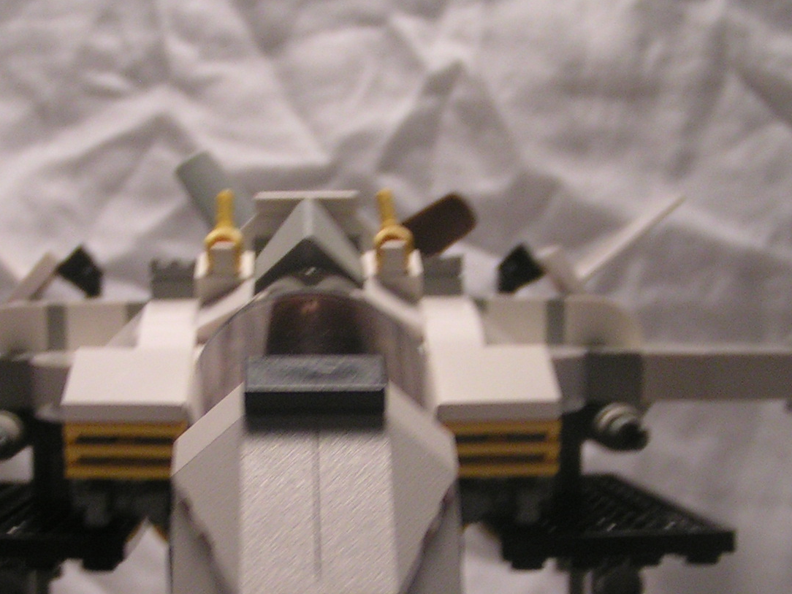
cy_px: 417
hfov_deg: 23.0
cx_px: 317
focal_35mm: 85
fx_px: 1945
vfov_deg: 17.3
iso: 100
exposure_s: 1/50
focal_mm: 6.9
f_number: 2.8
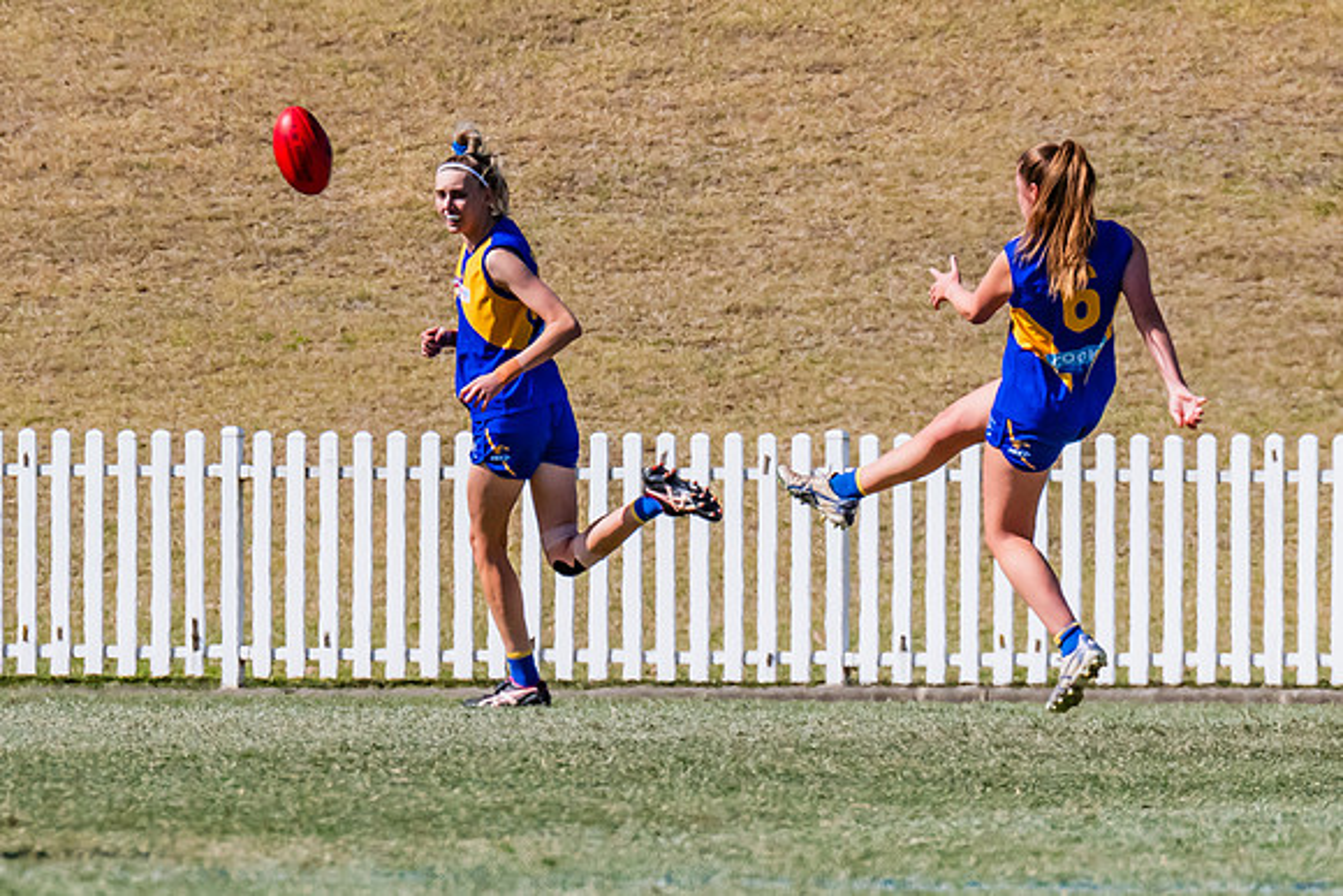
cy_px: 424
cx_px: 975
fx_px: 36852
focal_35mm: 988
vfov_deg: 1.4
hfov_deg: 2.1
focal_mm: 420
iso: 800
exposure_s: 1/1600
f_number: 13
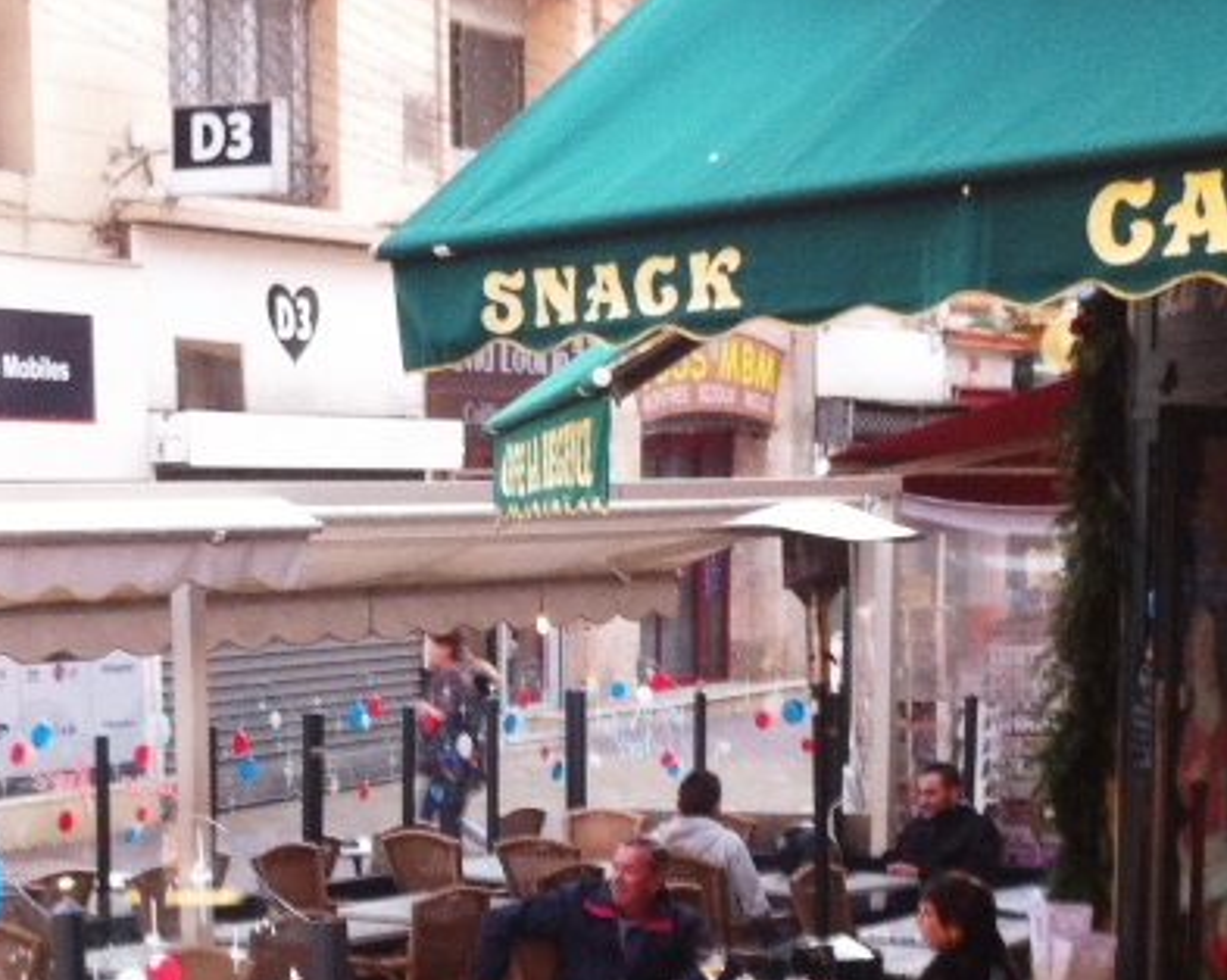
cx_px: 431
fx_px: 3230
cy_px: 1013
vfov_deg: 16.8
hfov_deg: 21.4
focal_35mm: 89
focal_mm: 3.85
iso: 80
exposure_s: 1/24
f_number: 2.8
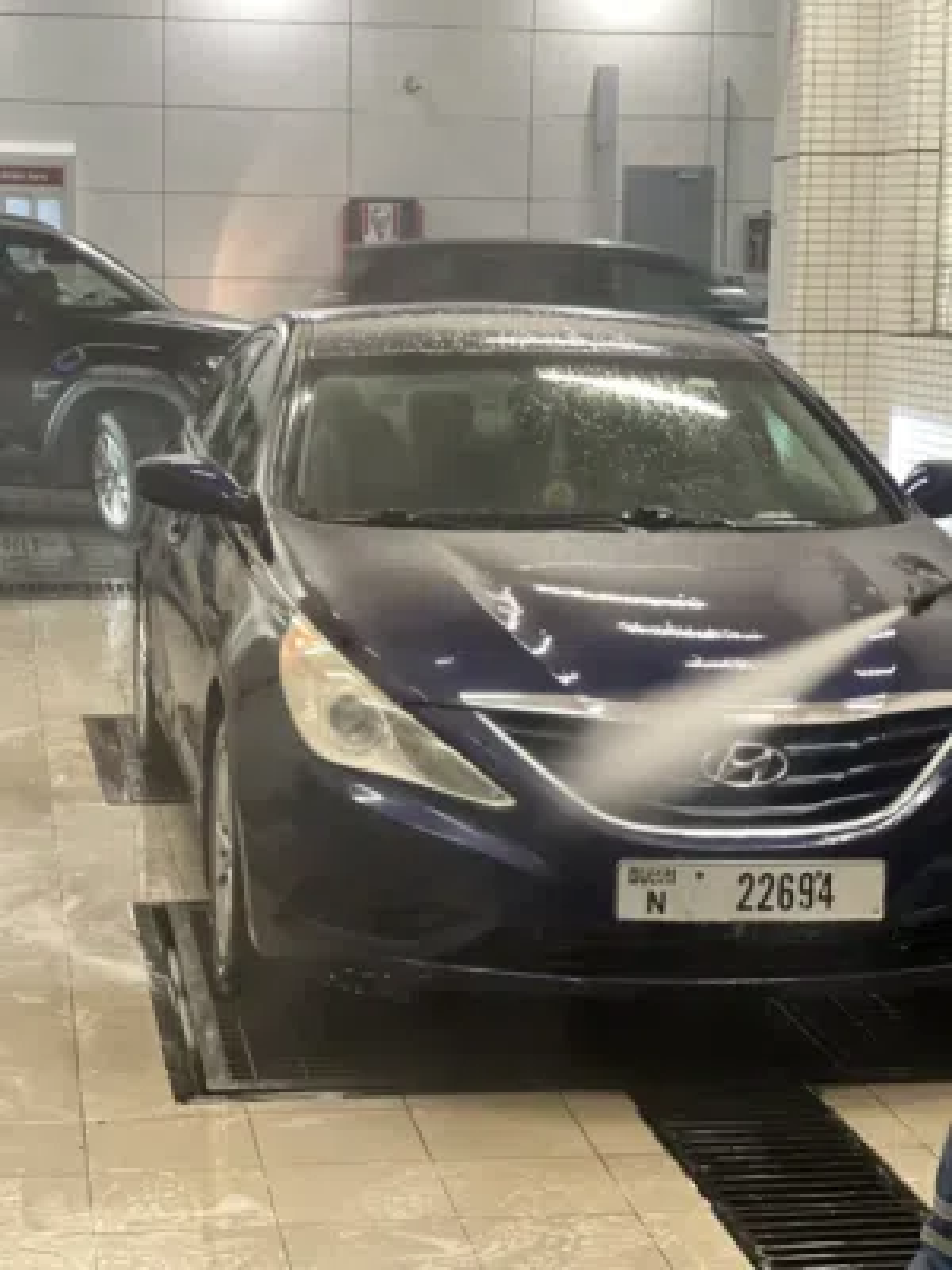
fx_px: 2824
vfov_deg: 25.3
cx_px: 476
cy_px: 635
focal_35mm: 77
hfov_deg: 19.1
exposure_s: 1/20
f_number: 2.8
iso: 400
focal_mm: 9
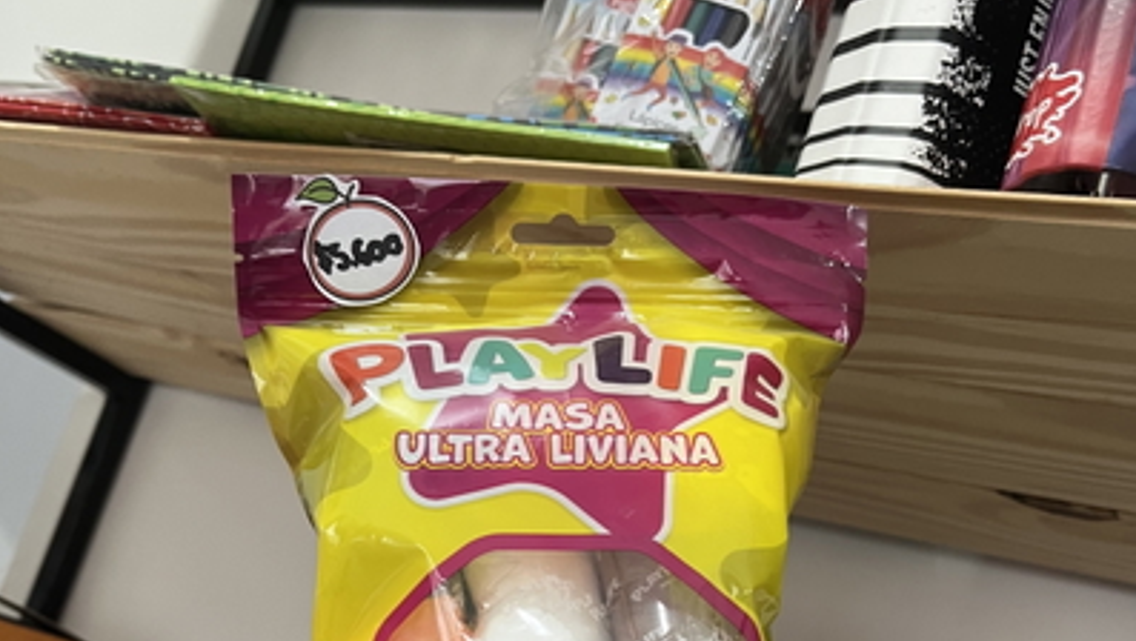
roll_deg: -17.4
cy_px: 557
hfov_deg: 52.7
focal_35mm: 38
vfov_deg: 30.1
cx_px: 569
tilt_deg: +9.2
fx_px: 1145
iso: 125
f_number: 1.6
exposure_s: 1/50
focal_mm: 5.1
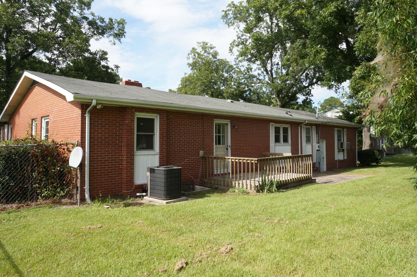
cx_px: 223
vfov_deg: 41.0
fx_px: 370
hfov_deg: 58.7
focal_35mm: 32
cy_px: 128
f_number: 10
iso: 100
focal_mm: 16
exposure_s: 1/80
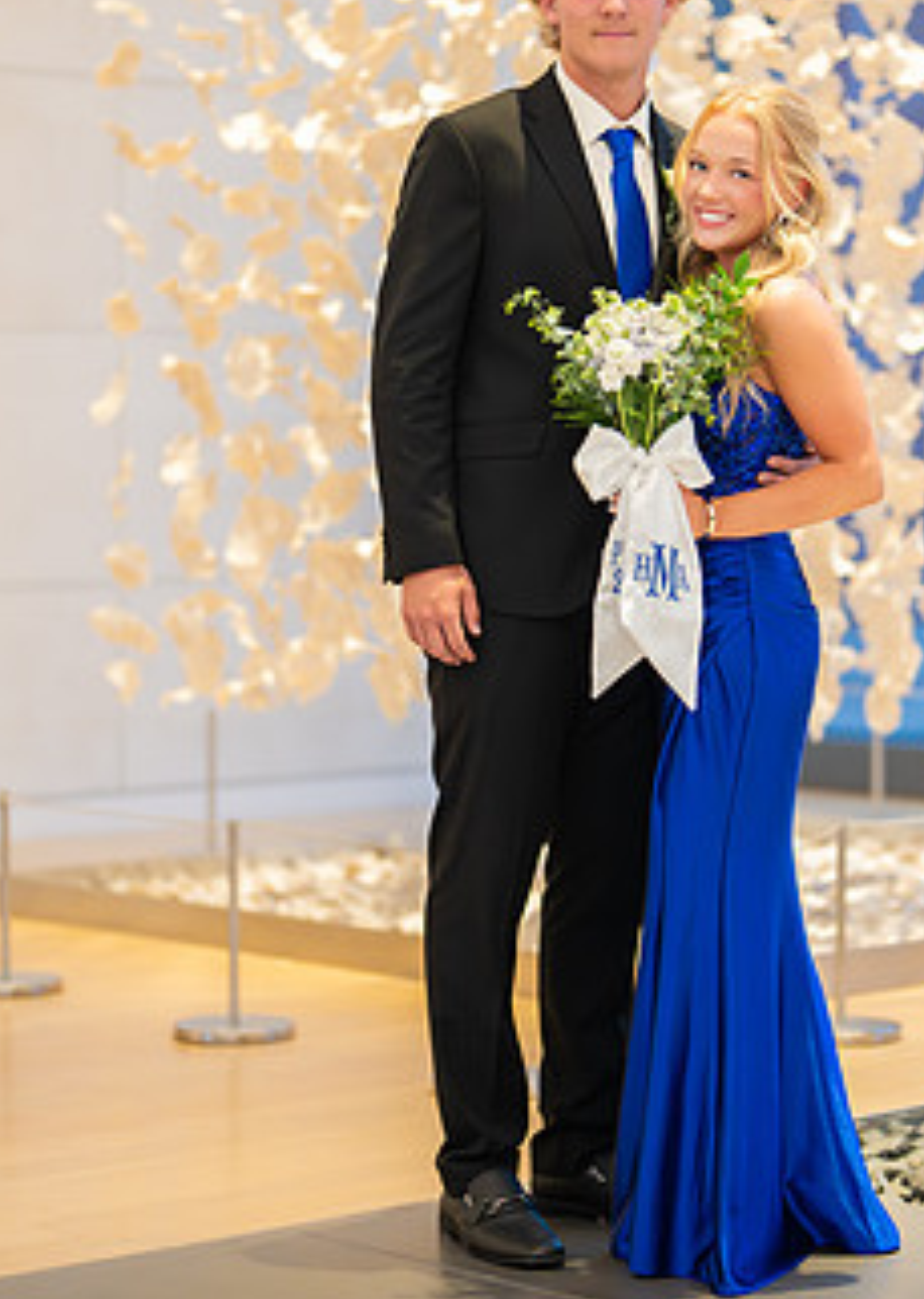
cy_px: 551
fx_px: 3906
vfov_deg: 18.9
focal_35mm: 106
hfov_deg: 13.5
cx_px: 621
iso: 1000
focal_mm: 50
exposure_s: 1/640
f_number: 1.2
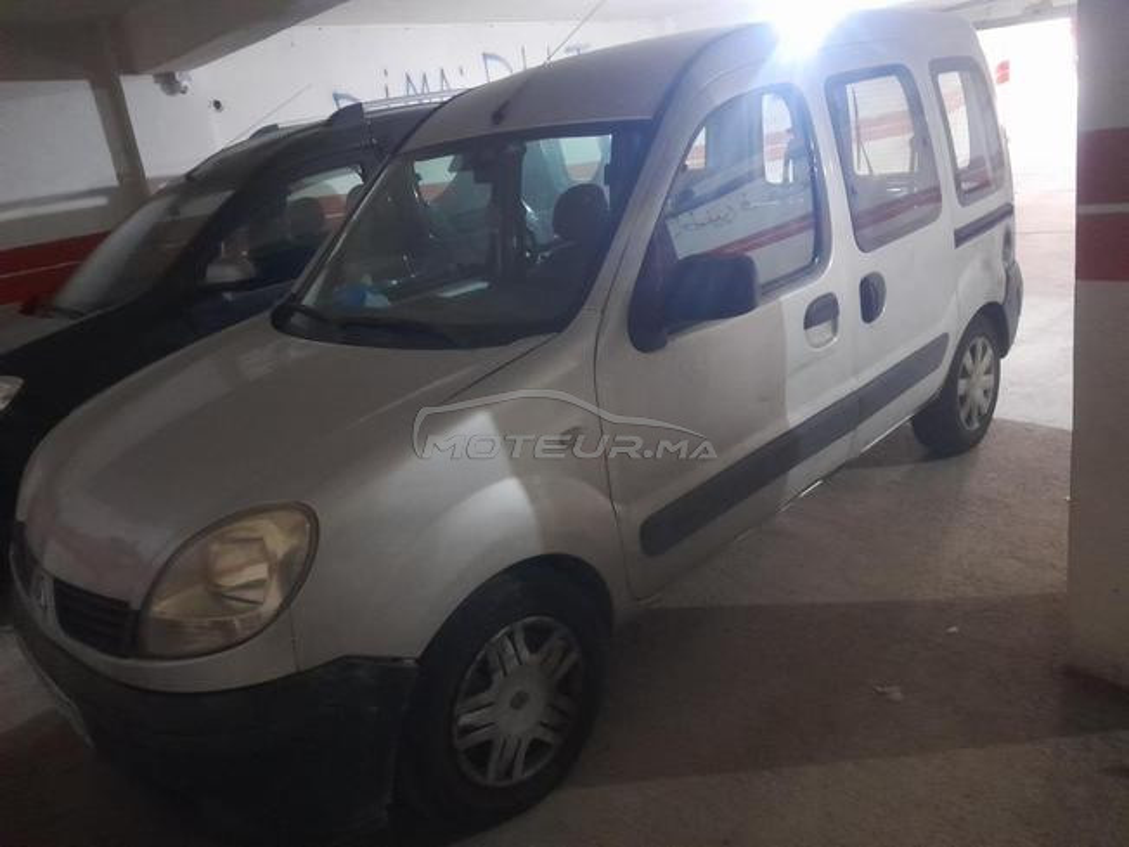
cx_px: 564
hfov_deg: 67.3
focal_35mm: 26
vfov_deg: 53.1
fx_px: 848
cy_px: 424
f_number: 1.8
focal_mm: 3.98
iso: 1600
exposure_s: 1/10
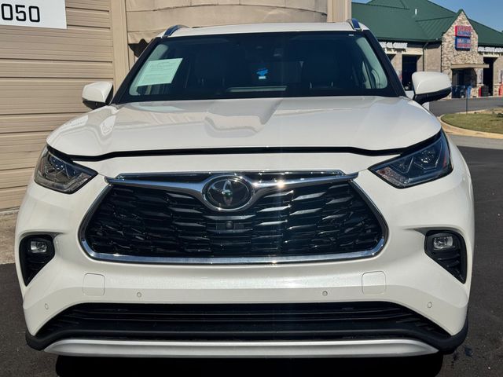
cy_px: 188
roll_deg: +1.6
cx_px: 252
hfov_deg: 39.7
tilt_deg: -7.4
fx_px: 697
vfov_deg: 30.3
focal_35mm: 48
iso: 64
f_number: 1.78
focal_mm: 6.76
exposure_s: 1/15385
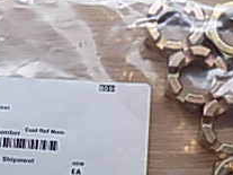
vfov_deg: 19.1
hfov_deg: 27.4
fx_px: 478
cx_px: 95
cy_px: 229
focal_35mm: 71
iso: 80
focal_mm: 4
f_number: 3.1
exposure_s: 1/50
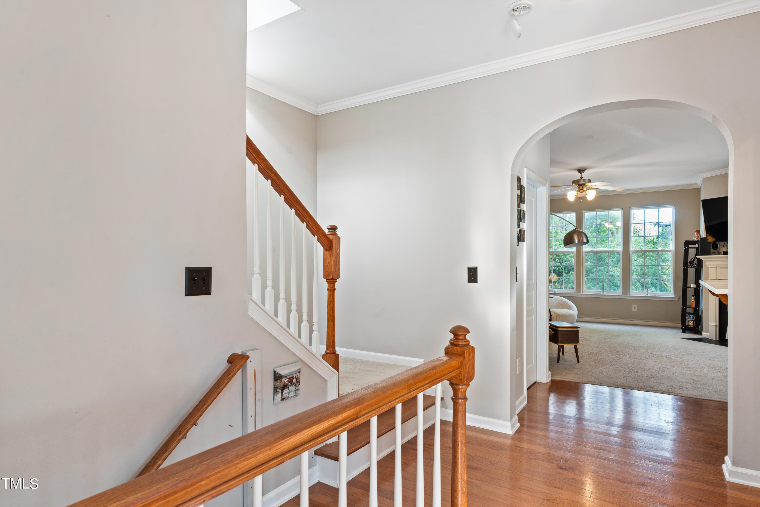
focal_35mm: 21
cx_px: 380
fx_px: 443
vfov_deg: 59.5
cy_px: 254
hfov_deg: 81.2
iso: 200
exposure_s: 1/5
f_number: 9
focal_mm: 21
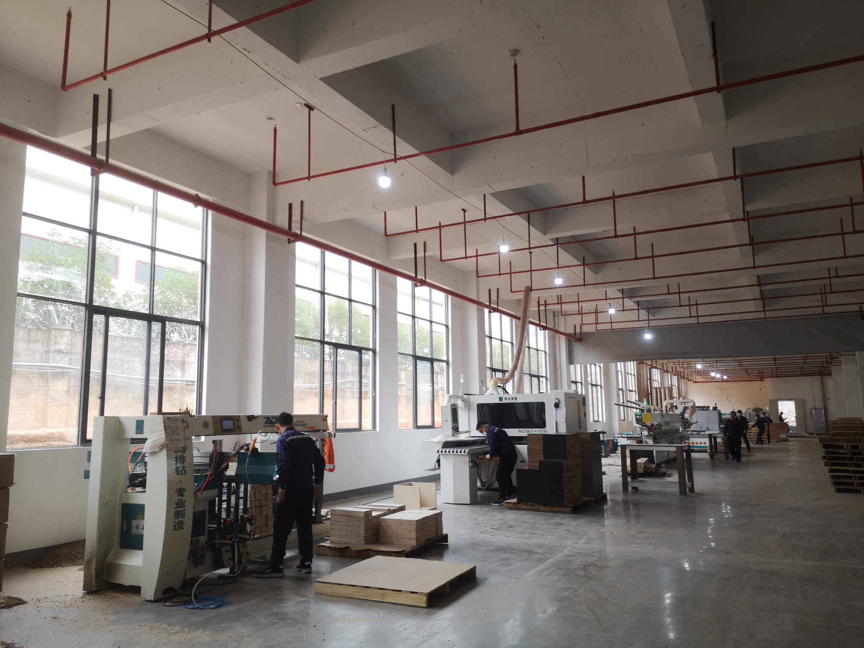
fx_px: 674
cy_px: 324
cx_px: 432
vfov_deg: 51.4
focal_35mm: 27
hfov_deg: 65.3
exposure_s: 1/110
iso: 50
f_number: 1.8
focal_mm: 3.95
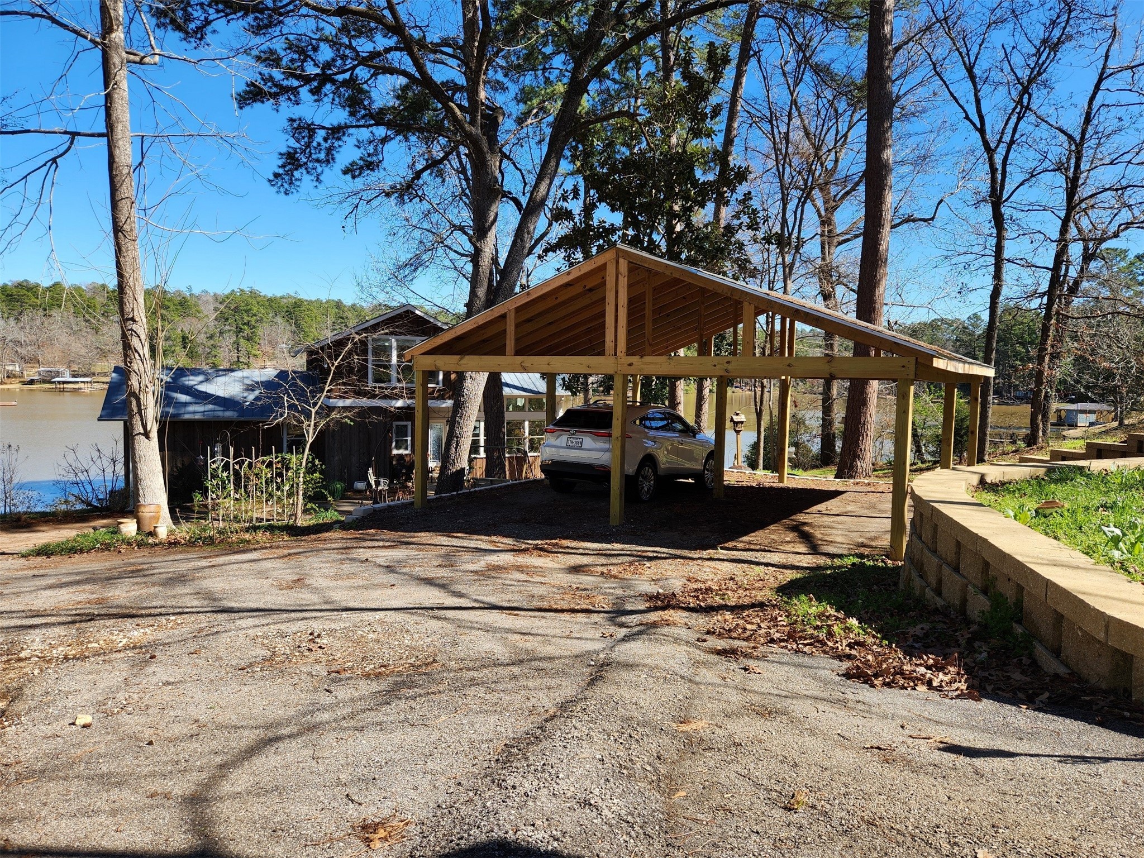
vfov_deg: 58.9
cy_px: 429
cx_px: 572
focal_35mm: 23
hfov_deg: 73.9
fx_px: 760
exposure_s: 1/758
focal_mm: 5.4
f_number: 1.8
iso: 20
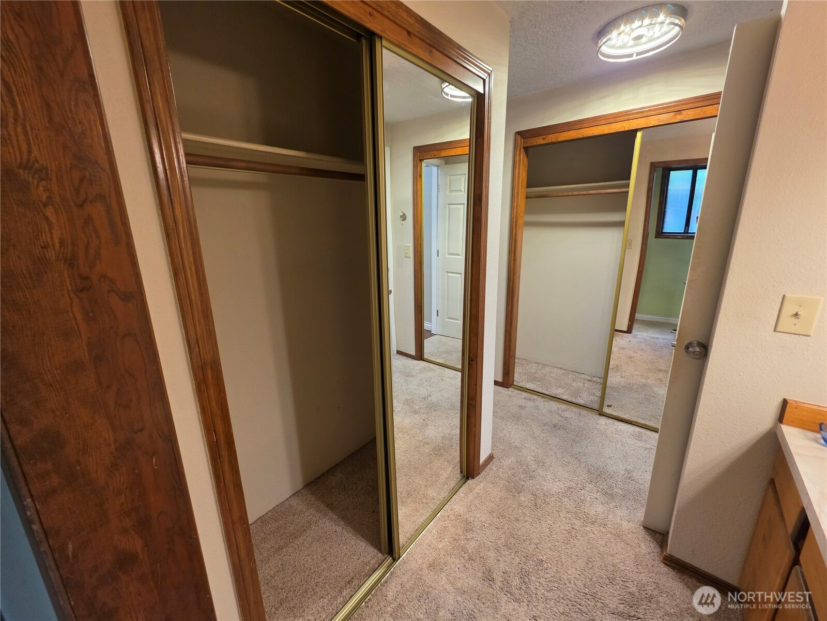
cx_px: 414
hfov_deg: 106.2
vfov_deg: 89.9
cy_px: 310
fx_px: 311
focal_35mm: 13
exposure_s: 1/60
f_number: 1.9
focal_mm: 2.2
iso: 200
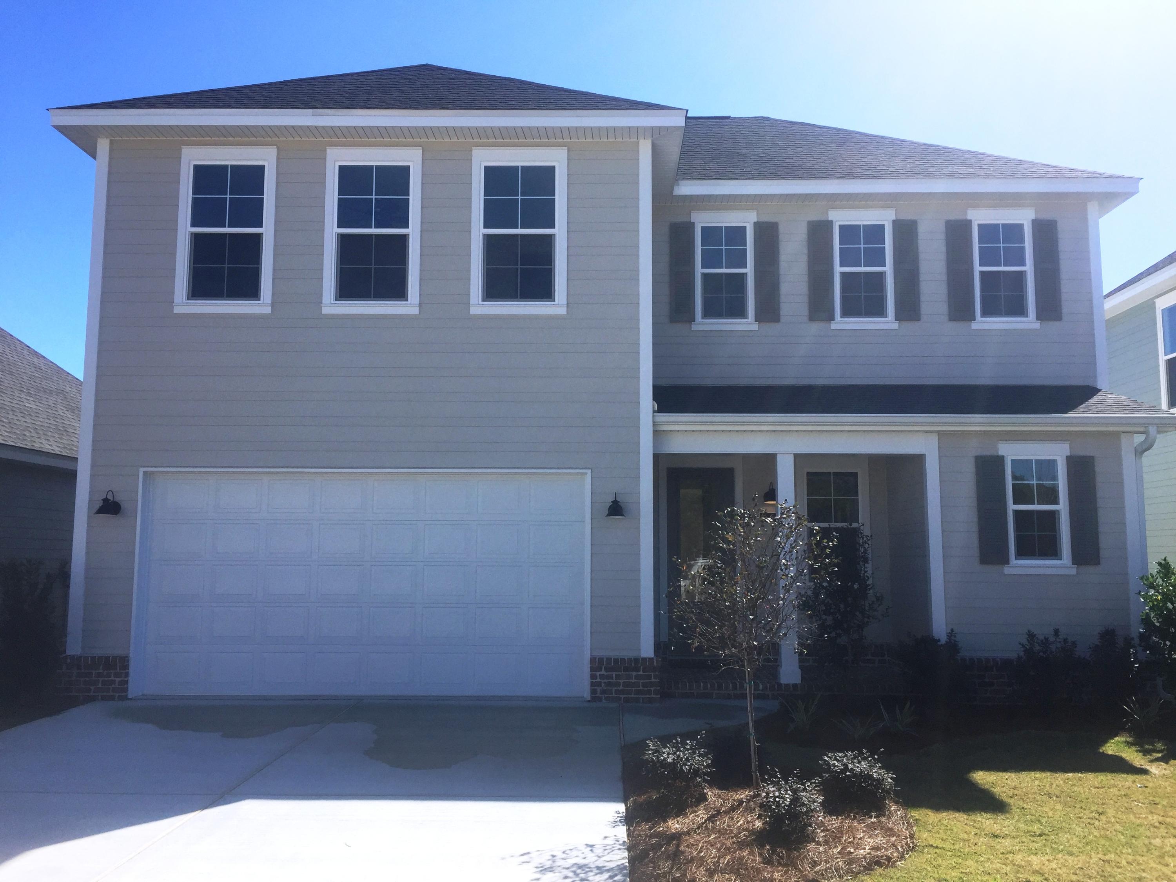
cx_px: 588
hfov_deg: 61.7
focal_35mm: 29
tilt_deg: +5.8
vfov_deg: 48.2
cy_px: 441
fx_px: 985
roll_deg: -1.0
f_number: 2.2
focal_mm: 4.15
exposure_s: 1/1980
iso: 32
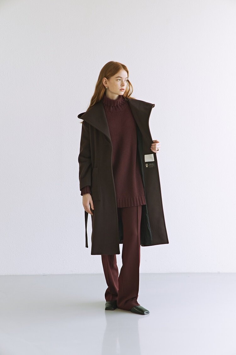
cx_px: 118
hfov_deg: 19.5
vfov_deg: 28.8
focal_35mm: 70
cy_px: 178
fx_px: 688
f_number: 5.6
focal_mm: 70
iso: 500
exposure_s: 1/250
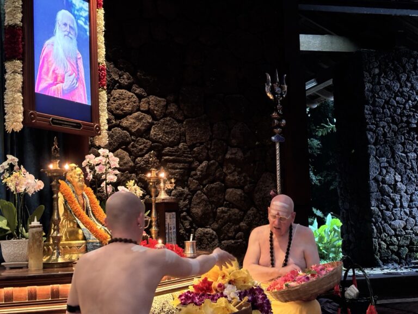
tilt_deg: +5.1
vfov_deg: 28.0
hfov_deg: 36.8
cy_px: 157
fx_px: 628
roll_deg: +2.1
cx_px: 209
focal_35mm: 52
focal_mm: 5.96
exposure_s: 1/17
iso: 400
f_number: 1.6
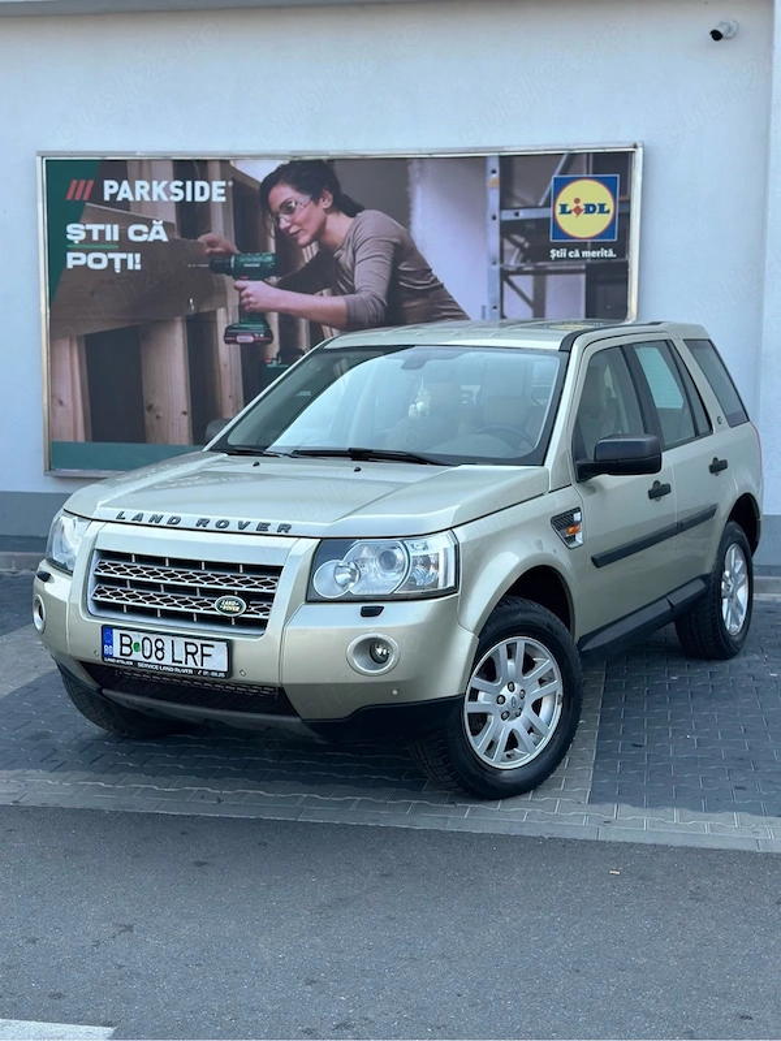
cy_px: 520
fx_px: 1444
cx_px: 390
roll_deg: +0.5
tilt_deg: -6.2
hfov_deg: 30.3
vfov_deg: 39.7
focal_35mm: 48
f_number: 1.78
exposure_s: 1/1414
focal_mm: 6.86
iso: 80
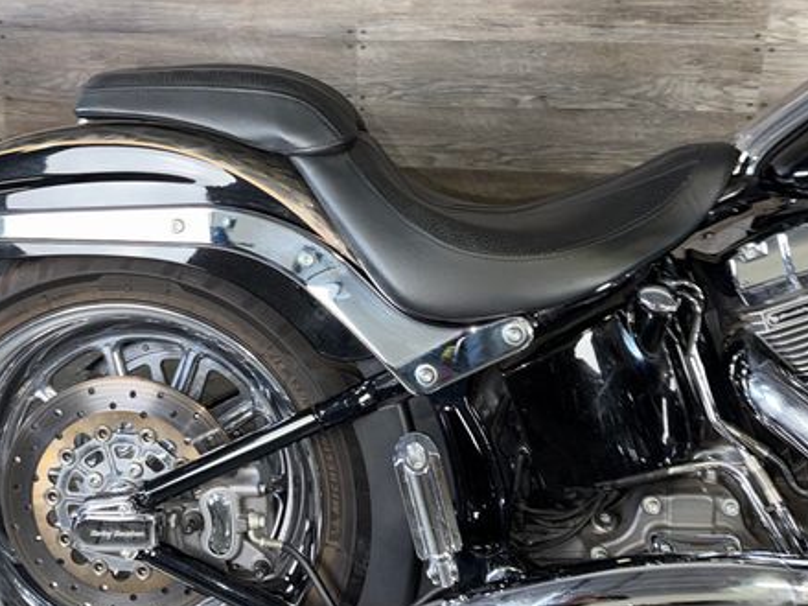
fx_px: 817
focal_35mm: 35
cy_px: 204
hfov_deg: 52.6
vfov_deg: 40.2
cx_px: 370
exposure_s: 1/27
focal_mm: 6.76
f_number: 1.78
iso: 64
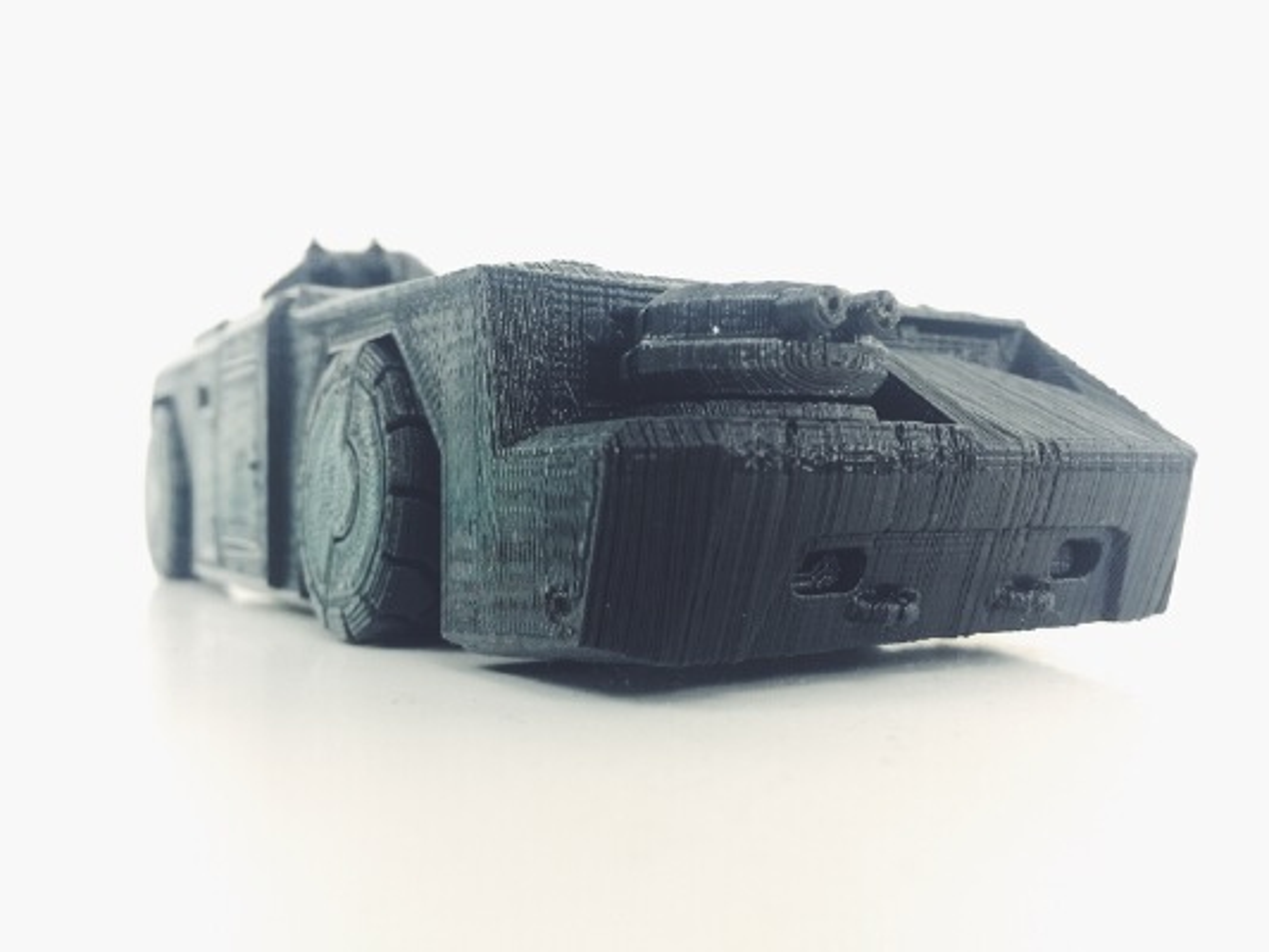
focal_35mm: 29
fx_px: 1063
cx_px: 634
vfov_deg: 48.2
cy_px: 476
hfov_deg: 61.6
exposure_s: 1/4
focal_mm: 4.15
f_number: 2.2
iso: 80
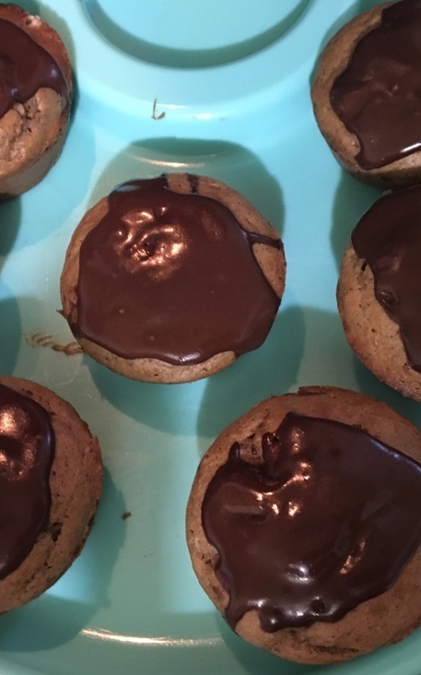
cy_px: 339
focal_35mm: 42
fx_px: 772
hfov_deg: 30.5
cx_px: 221
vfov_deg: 47.2
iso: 400
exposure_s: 1/15
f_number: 2.2
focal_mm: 4.15
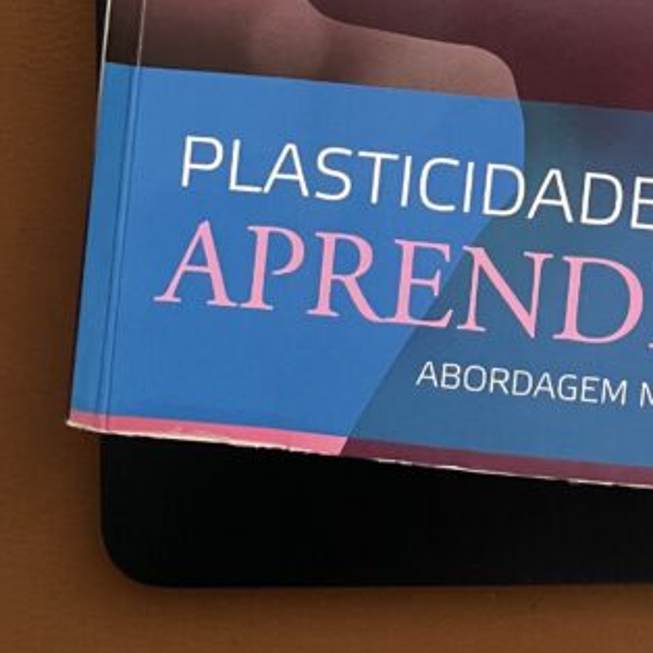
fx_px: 1601
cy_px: -270
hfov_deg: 21.5
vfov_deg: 20.4
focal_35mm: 75
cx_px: 778
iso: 200
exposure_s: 1/60
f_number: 1.6
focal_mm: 4.2
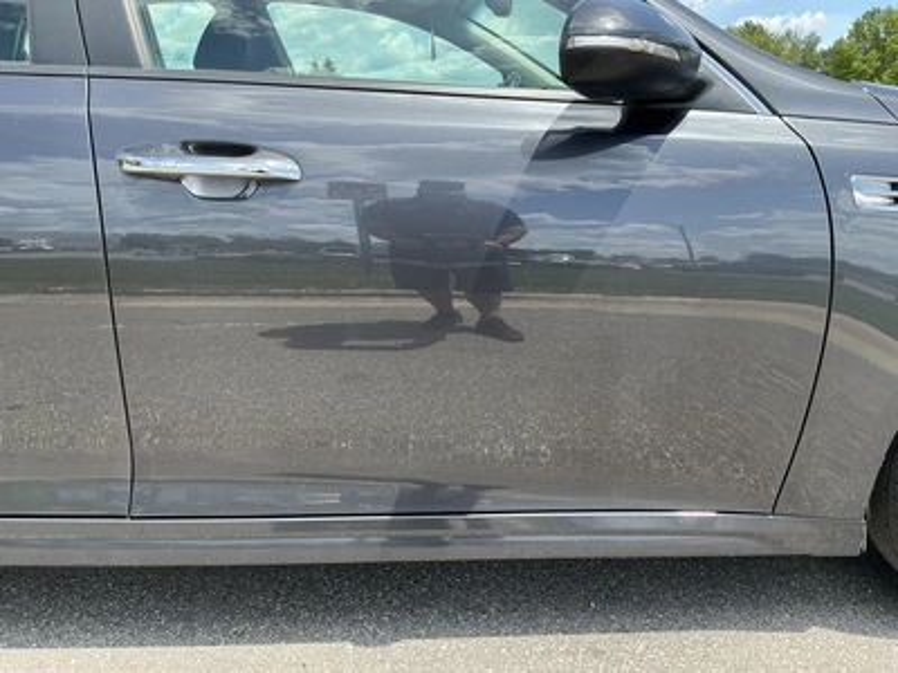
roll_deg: +0.5
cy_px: 336
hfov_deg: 63.4
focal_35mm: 28
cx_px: 449
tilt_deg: -14.9
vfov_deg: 49.7
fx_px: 726
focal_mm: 3
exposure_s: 1/519
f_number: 1.8
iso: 25
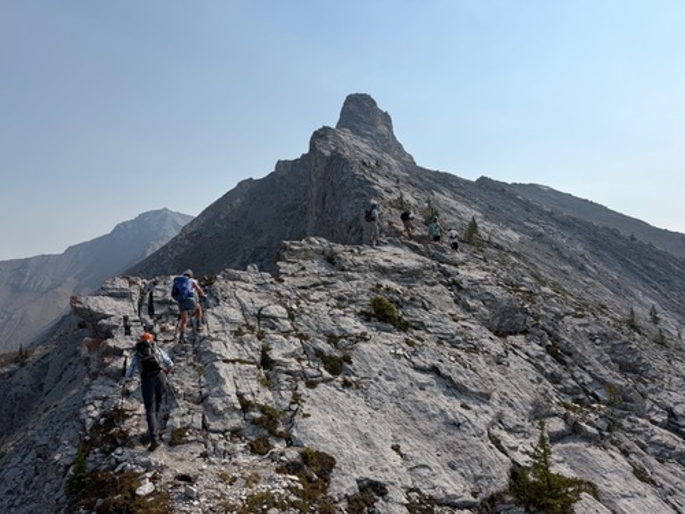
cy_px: 257
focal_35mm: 24
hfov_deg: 71.6
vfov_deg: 56.8
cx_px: 342
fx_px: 475
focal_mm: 6.76
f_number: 1.78
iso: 80
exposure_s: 1/10309
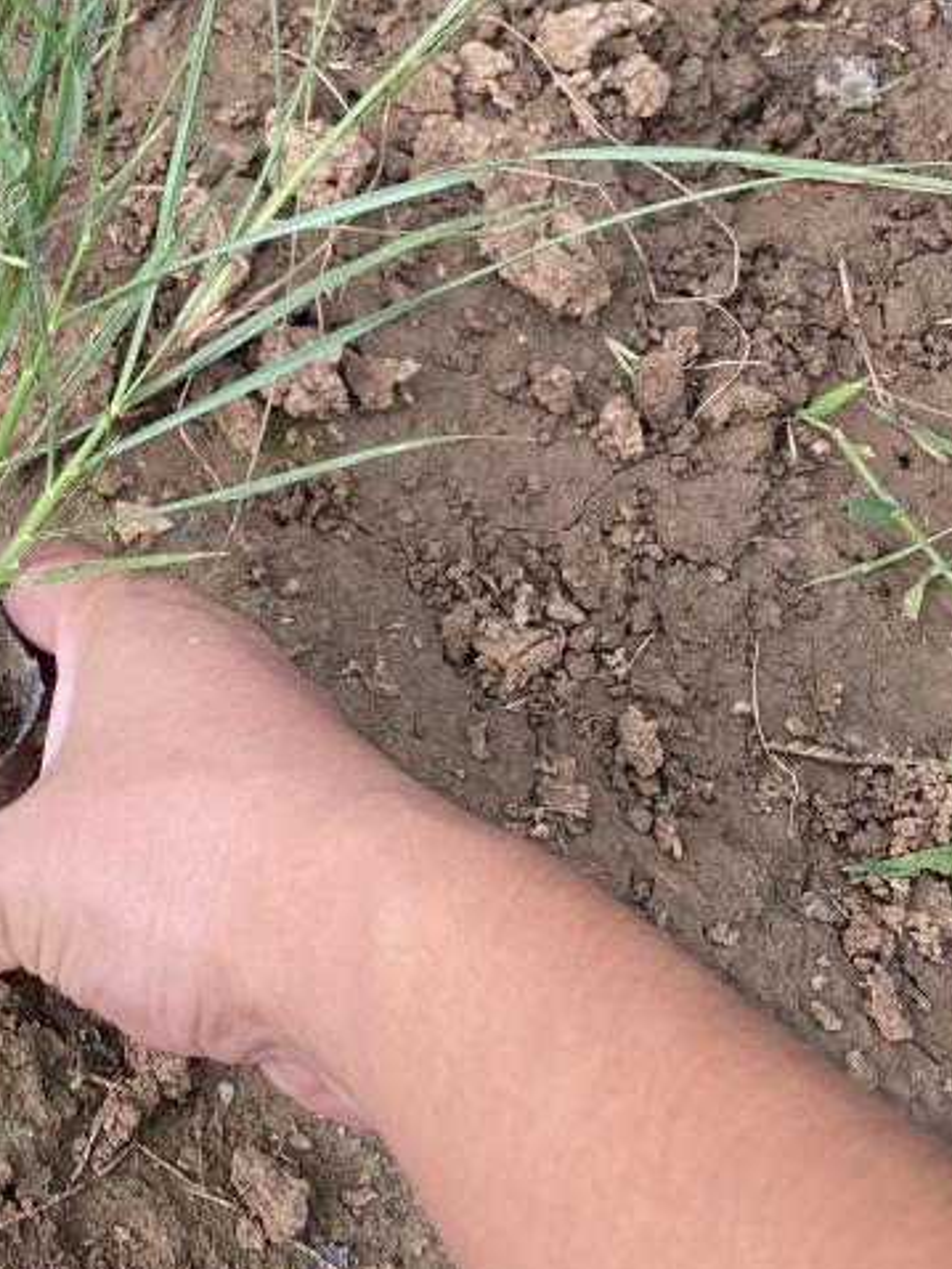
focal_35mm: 58
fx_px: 2125
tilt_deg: -58.9
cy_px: -38
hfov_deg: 23.8
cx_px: -66
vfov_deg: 30.5
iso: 32
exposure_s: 1/260
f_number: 1.8
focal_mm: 4.25
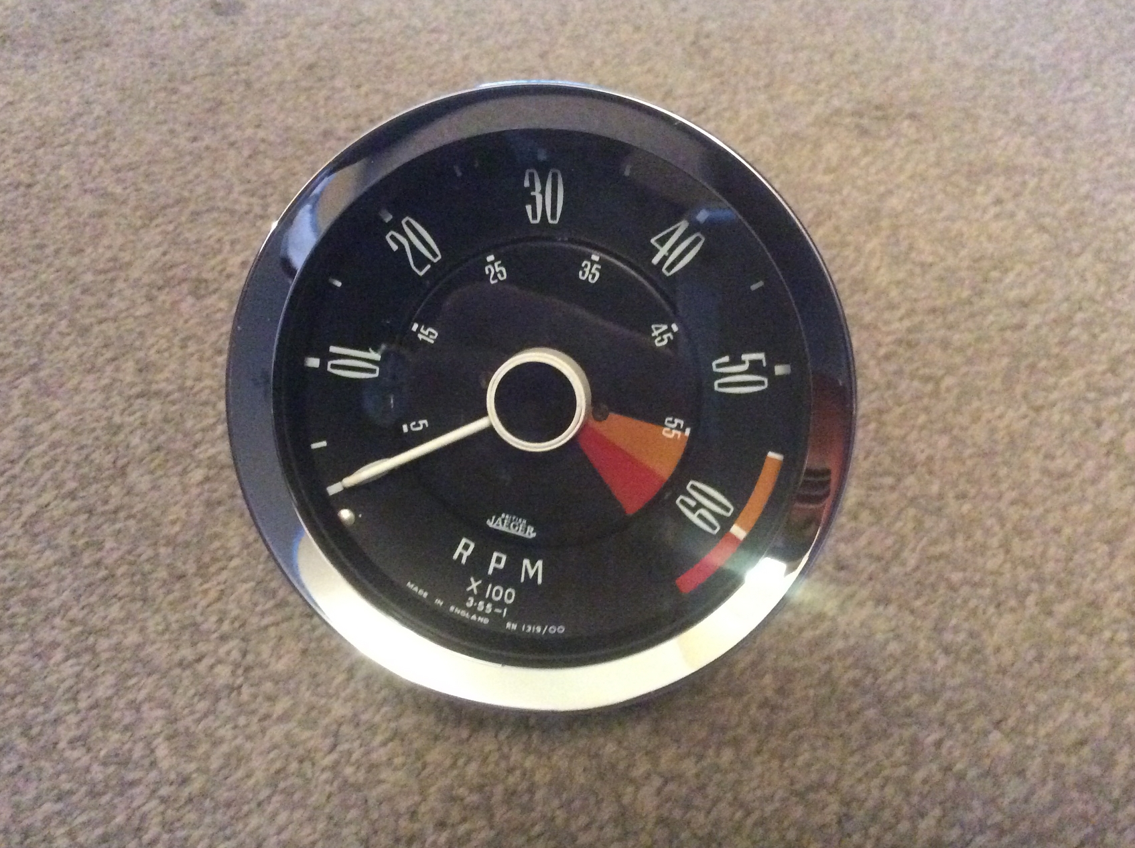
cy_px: 413
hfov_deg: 54.0
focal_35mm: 34
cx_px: 565
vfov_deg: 41.7
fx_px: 1113
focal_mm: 3.3
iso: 640
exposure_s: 1/17
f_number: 2.4
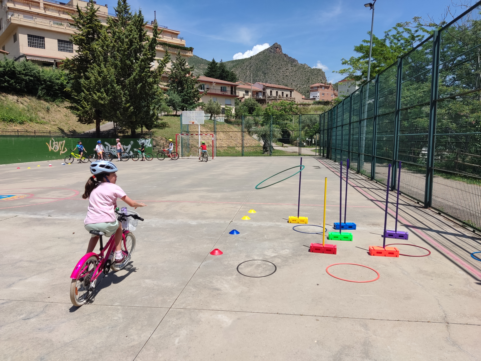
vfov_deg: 54.9
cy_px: 180
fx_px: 347
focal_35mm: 25
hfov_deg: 69.4
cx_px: 240
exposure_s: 1/1470
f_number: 1.79
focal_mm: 4.71
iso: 50
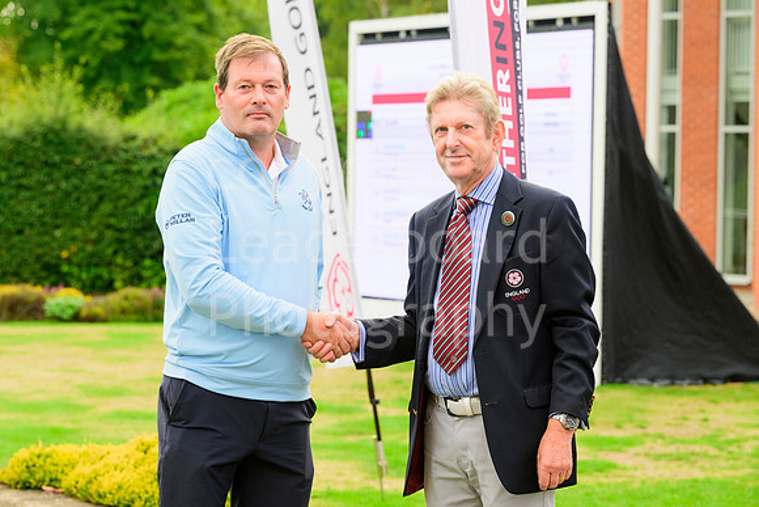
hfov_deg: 18.6
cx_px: 380
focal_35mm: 110
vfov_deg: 12.5
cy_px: 254
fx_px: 2320
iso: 800
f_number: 5.6
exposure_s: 1/640
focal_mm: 110
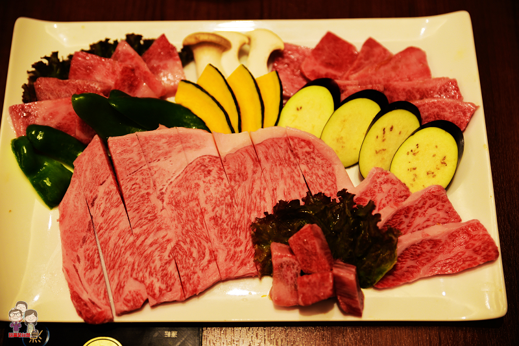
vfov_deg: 21.9
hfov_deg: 32.4
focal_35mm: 62
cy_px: 173
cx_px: 260
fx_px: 894
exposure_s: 1/100
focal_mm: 62
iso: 400
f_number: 2.8
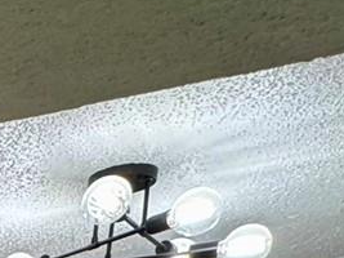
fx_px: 834
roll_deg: -1.1
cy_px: 631
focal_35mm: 84
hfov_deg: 16.6
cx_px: -371
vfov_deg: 13.0
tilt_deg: -9.1
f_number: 2.2
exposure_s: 1/120
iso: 250
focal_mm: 2.22
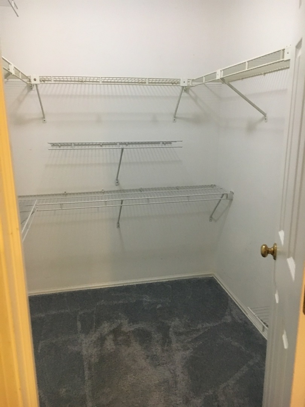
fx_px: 341
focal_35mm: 29
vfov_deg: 61.7
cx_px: 152
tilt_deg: -12.6
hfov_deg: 48.2
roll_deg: -0.3
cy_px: 204
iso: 200
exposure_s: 1/20
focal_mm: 4.15
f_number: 2.2
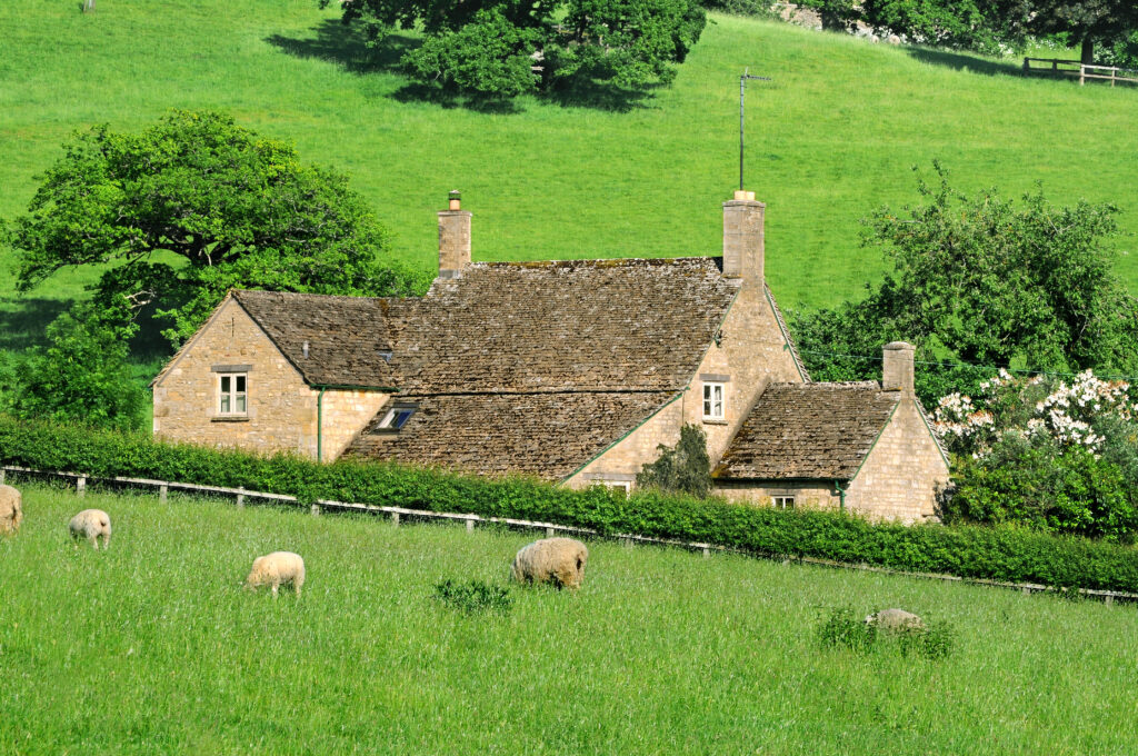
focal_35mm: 300
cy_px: 378
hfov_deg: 6.9
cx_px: 569
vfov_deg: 4.6
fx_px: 9471
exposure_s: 1/250
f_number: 14
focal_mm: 200
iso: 200
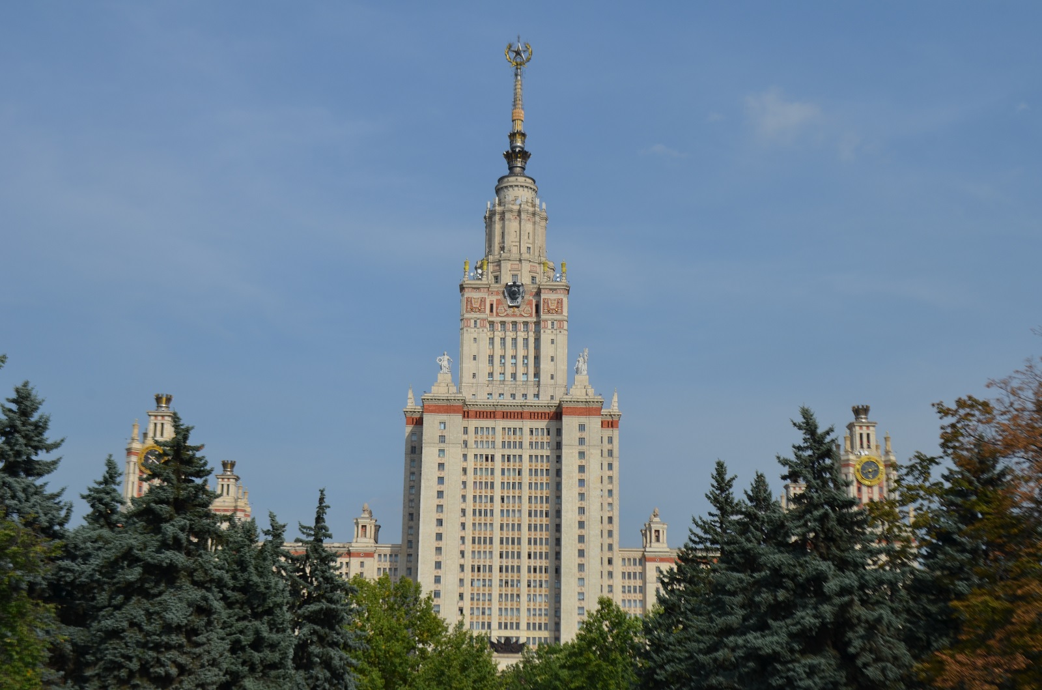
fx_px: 1473
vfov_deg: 26.4
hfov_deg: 39.0
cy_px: 345
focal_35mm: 51
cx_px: 521
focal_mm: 34
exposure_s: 1/400
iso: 100
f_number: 10
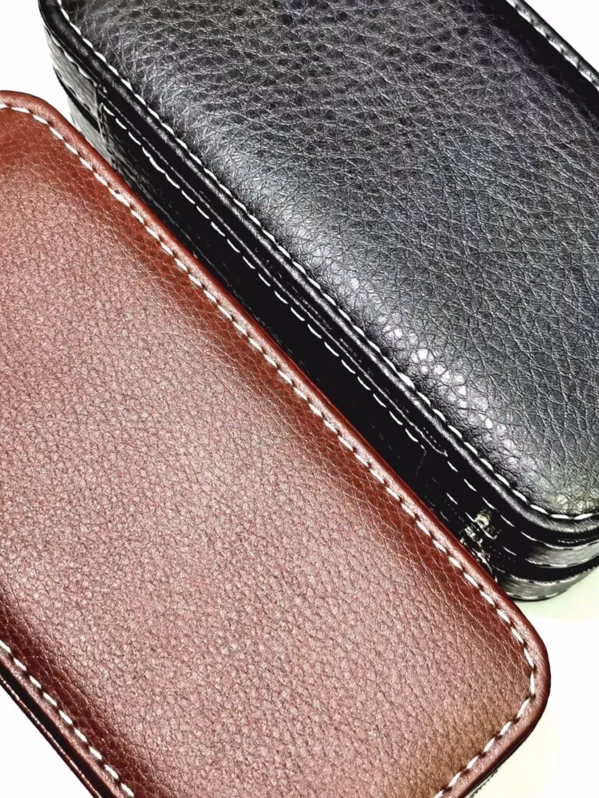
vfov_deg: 25.7
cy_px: 399
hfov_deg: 19.4
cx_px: 300
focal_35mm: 76
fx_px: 1753
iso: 250
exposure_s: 1/50
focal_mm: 5.56
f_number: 1.6
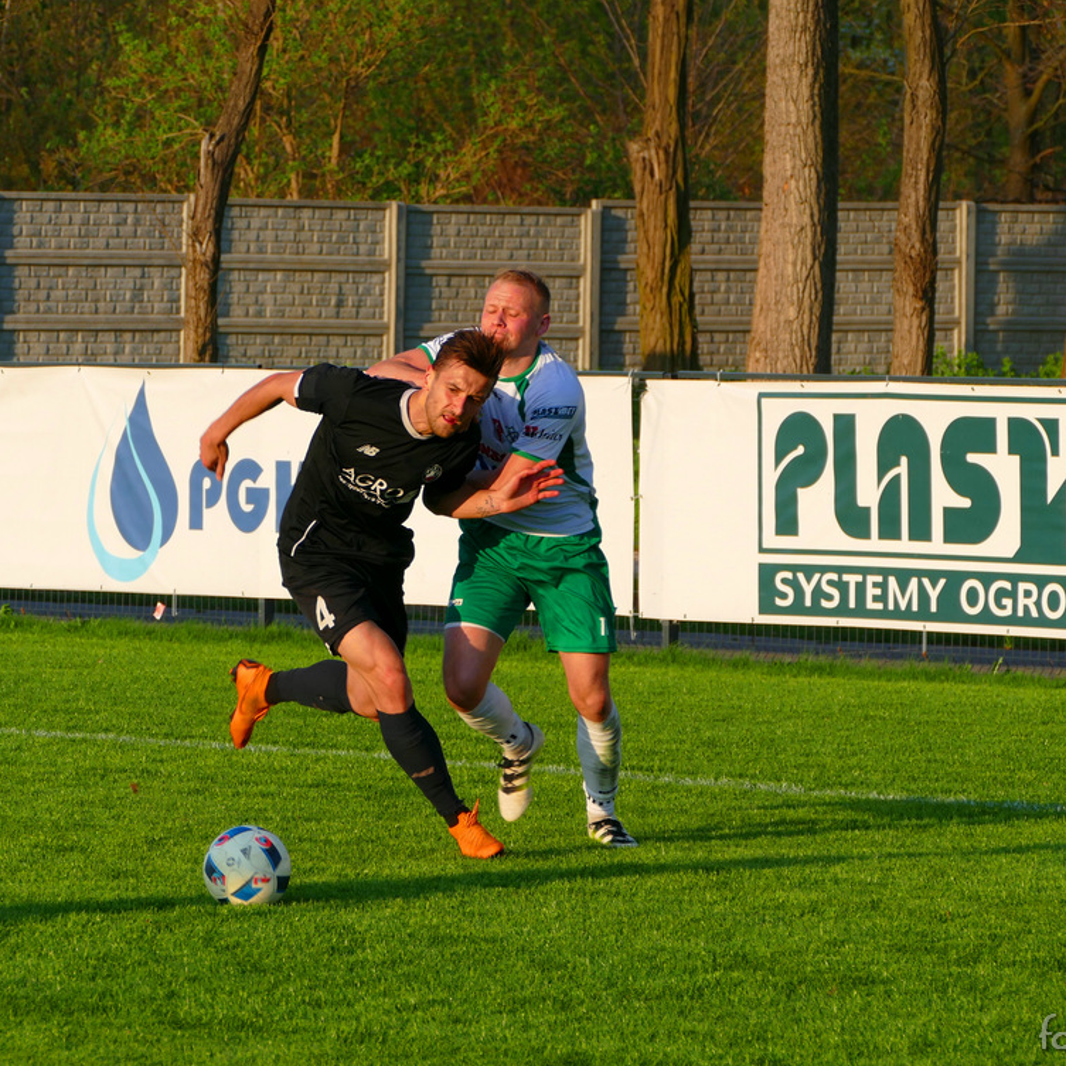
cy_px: 526
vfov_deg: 6.4
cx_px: 416
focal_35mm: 274
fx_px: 9546
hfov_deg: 6.4
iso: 125
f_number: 4
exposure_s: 1/640
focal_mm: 76.94
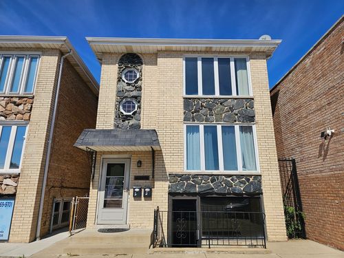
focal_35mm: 23
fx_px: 229
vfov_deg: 58.9
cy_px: 129
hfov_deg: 73.9
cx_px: 172
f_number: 1.7
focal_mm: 6.3
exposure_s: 1/1286
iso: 10
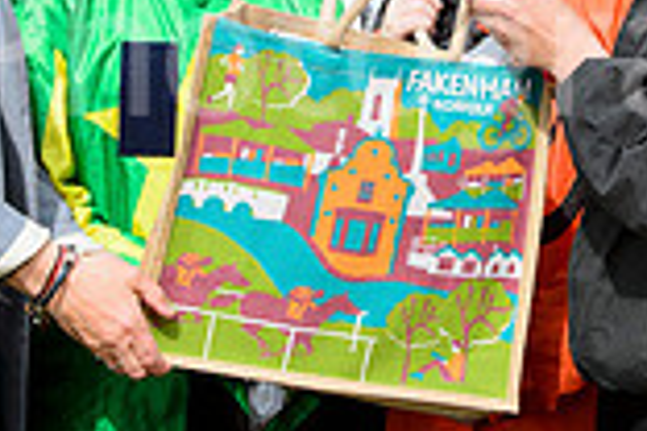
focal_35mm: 141
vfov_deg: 9.5
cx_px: 498
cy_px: -145
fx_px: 2534
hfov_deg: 14.5
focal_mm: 38
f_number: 8
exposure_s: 1/250
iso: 200
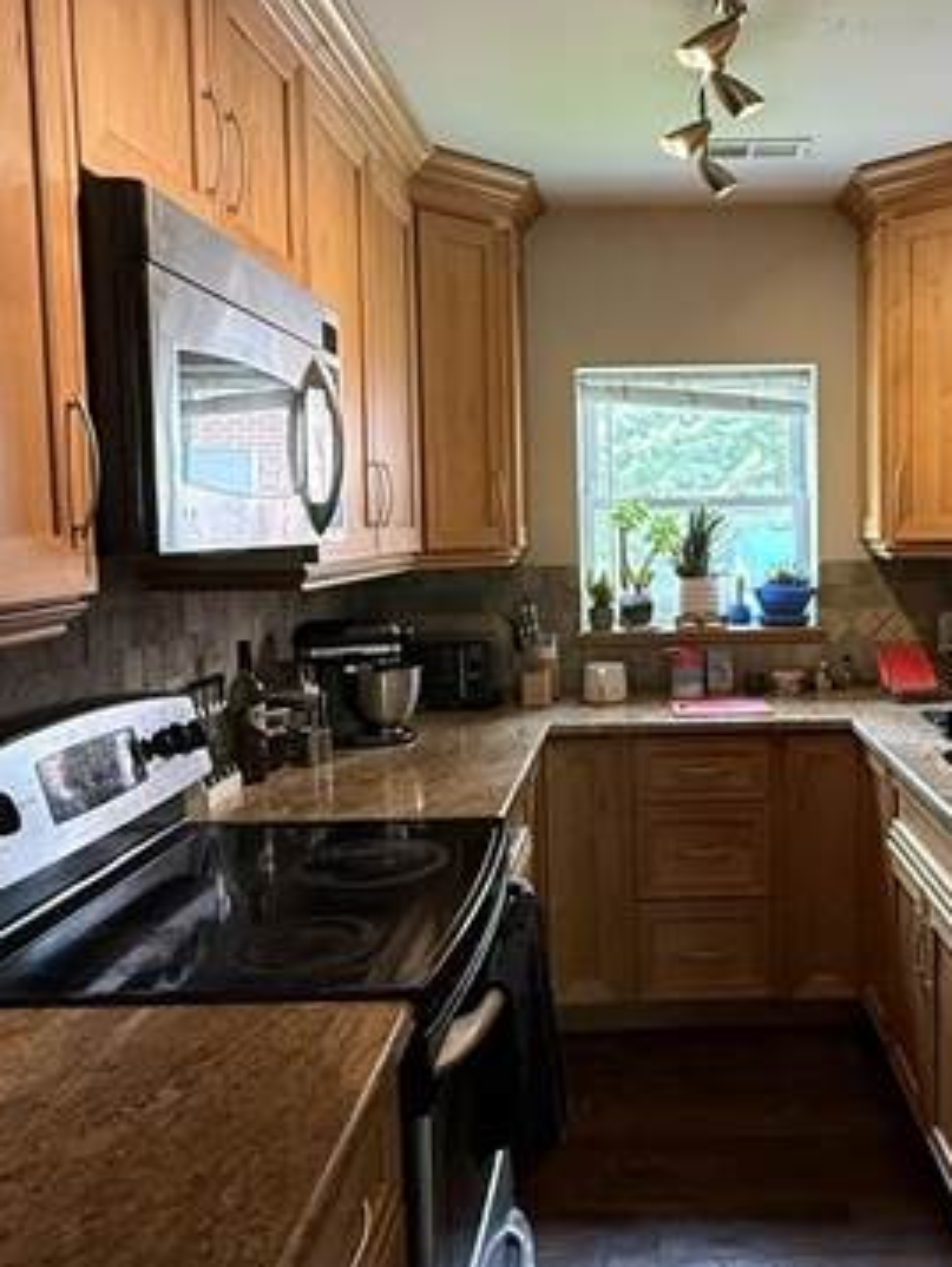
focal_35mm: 30
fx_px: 1099
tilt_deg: -4.1
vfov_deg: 59.9
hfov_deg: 46.0
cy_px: 612
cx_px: 651
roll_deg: +0.6
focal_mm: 2.22
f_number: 2.2
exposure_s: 1/60
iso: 400
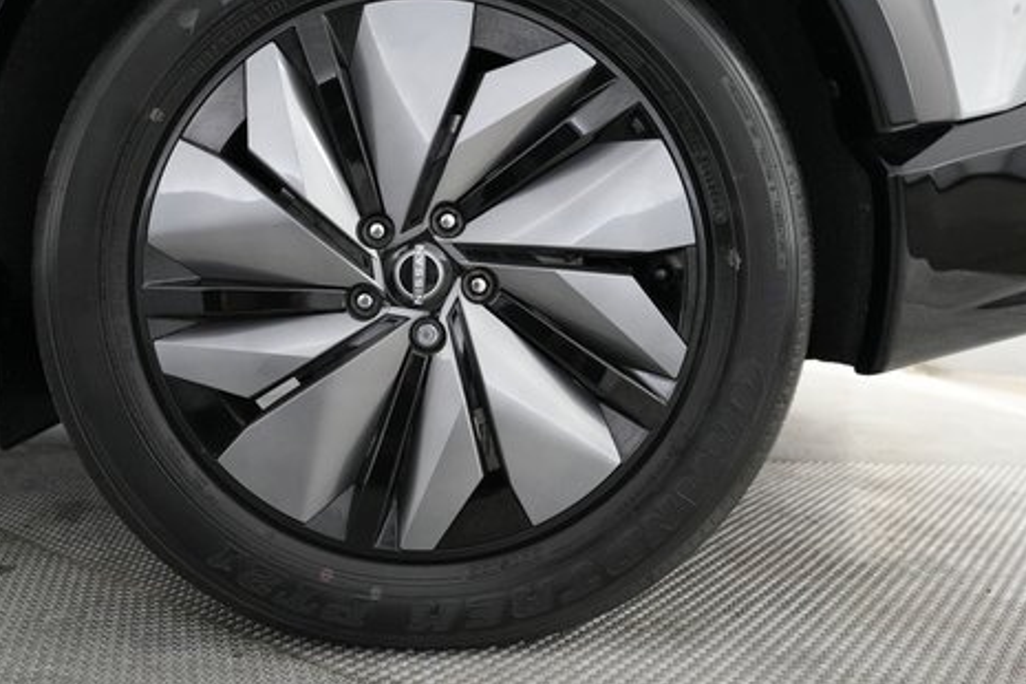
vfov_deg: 39.8
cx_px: 413
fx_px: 940
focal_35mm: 33
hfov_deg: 56.8
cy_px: 276
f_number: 2.8
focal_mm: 24
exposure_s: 1/160
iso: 4000
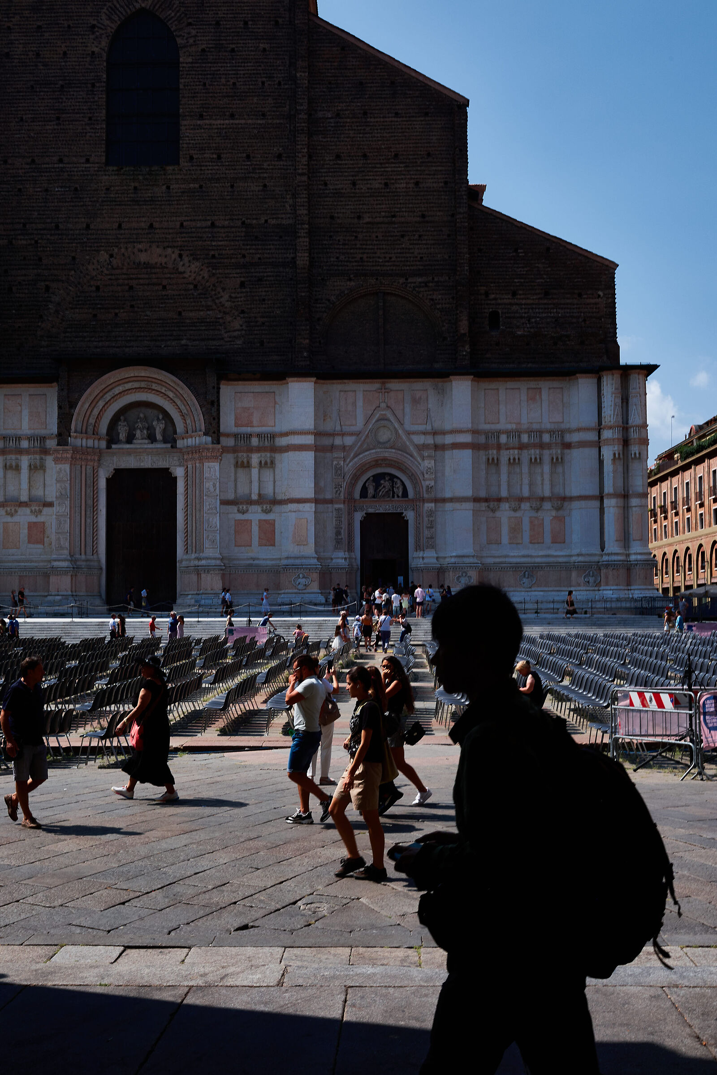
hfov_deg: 32.6
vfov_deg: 47.4
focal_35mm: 41
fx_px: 1225
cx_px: 358
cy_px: 538
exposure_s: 1/500
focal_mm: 27
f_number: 9
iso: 200
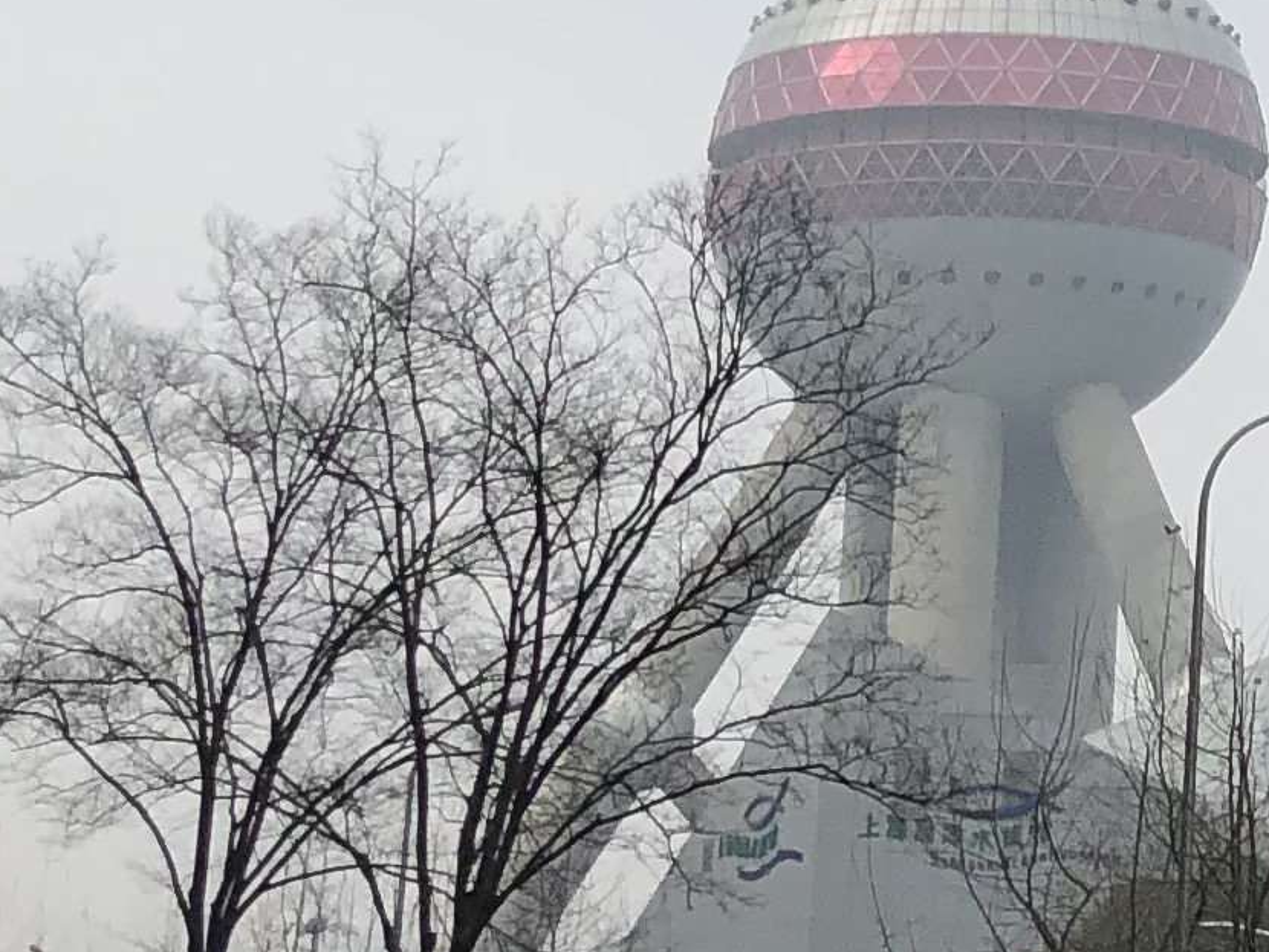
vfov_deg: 10.6
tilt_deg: +17.3
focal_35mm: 136
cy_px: -414
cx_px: 1919
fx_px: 4987
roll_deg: +0.7
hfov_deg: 13.6
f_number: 1.8
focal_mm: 4
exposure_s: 1/3436
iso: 20
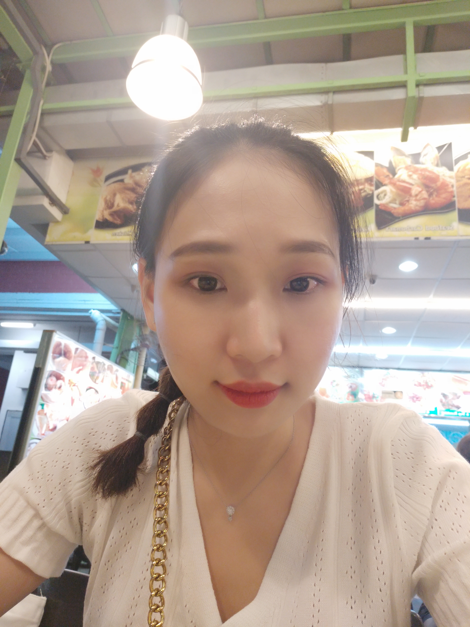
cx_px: 235
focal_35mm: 26
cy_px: 314
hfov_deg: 53.1
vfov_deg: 67.3
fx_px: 471
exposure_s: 1/33.3
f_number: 2
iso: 372
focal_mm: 3.87
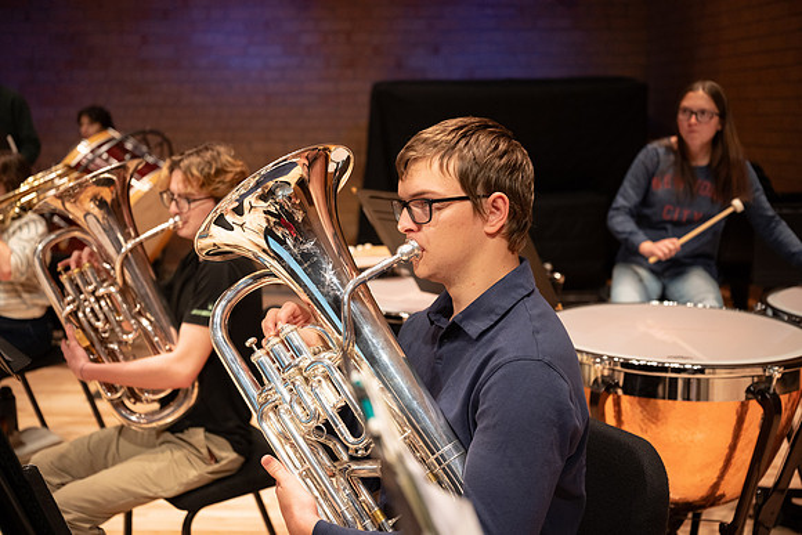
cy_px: 268
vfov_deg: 34.2
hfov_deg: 49.5
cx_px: 401
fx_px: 869
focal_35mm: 39
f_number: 2.8
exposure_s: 1/320
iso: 640
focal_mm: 39
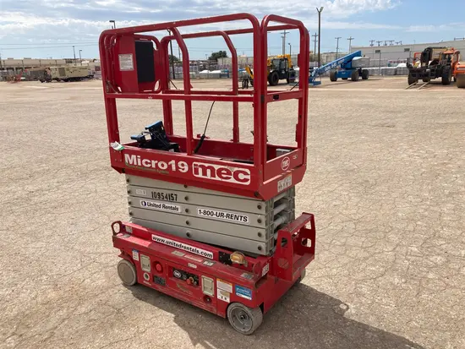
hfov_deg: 63.4
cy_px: 174
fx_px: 376
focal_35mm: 28
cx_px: 232
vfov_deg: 49.8
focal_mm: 3.99
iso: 20
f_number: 1.8
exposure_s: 1/2857
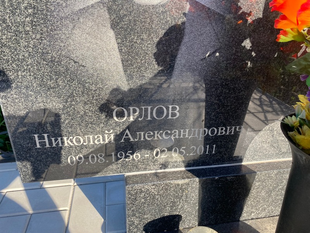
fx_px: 233
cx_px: 155
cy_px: 116
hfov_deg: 67.3
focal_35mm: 26
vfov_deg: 53.1
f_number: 1.8
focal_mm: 4.25
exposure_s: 1/822
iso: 32
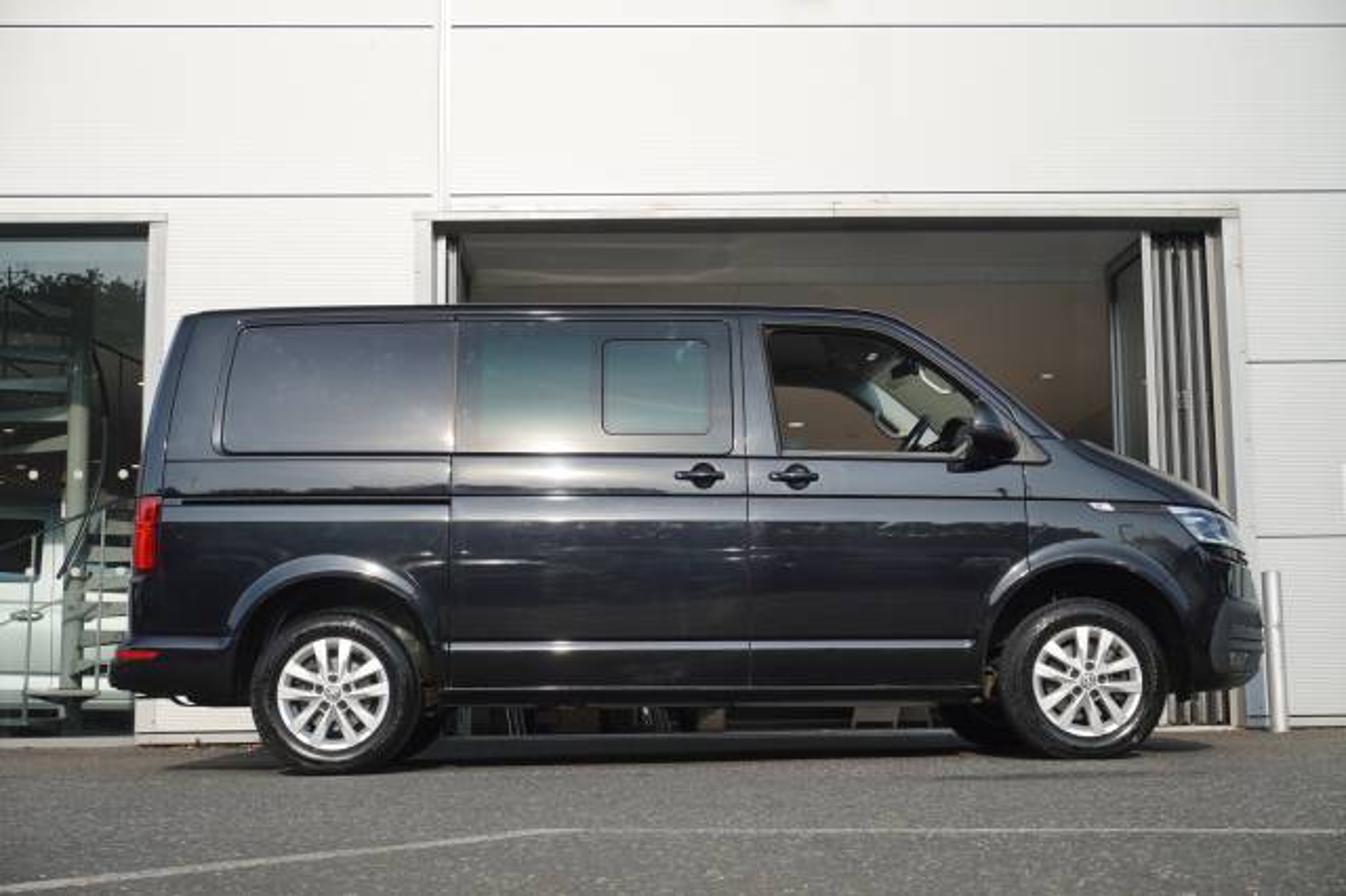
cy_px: 448
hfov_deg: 38.9
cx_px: 673
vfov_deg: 26.5
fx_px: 1906
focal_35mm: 51
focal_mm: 34
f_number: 8
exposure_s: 1/125
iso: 100
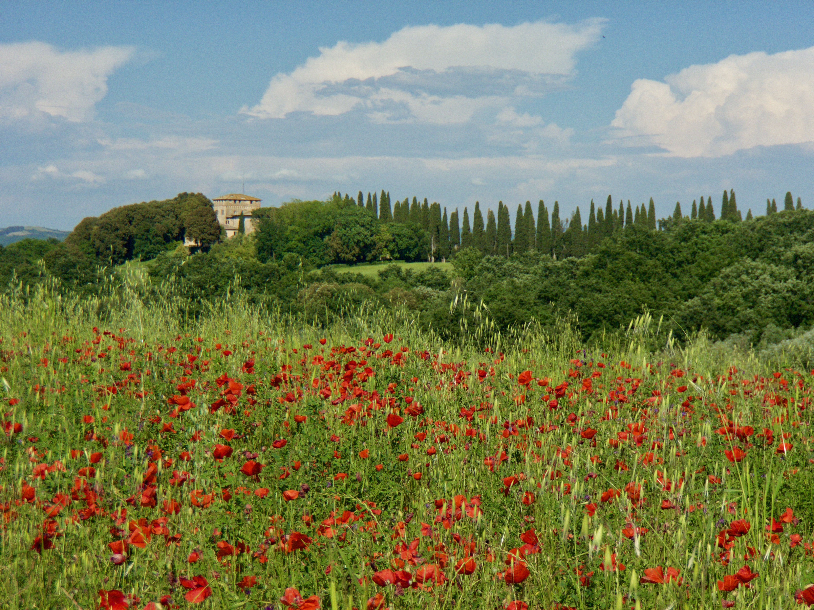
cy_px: 305
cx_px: 407
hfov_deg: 36.8
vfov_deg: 28.0
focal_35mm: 52
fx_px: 1223
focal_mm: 6
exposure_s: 1/2398
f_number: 2.4
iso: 16
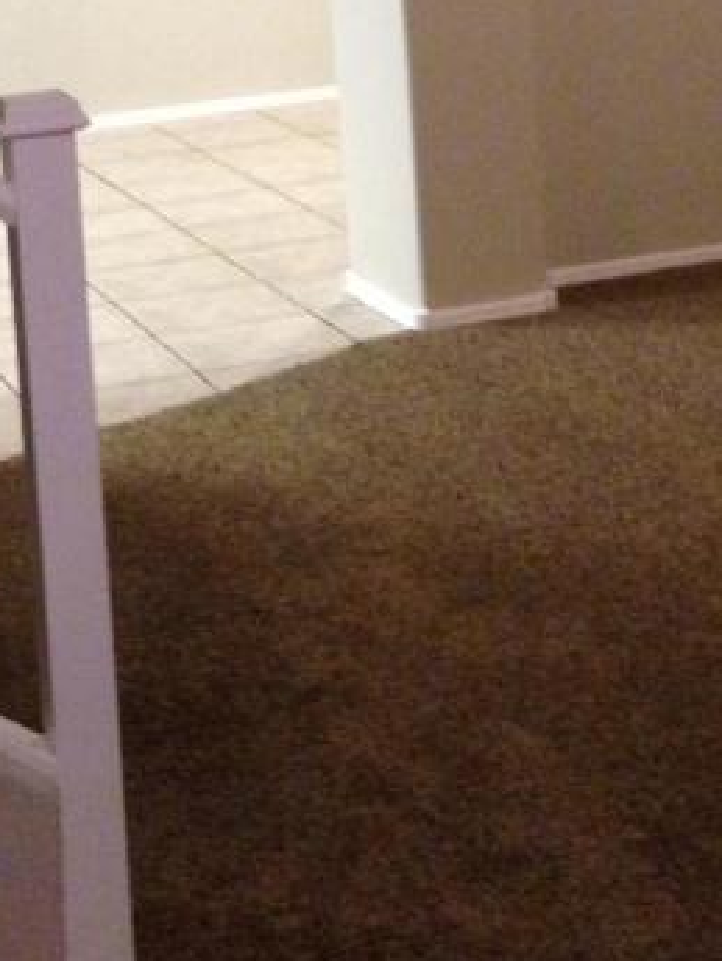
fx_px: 2724
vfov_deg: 19.4
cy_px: -11
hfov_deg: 15.1
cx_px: 502
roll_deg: +2.6
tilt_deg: -7.4
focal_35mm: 98
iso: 400
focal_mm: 4.12
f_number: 2.4
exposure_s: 1/17
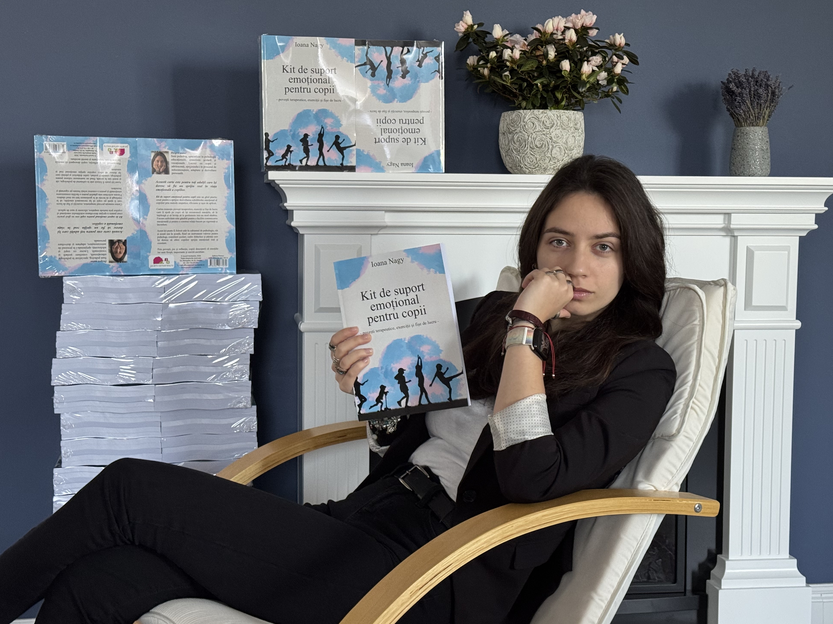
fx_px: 1203
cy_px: 302
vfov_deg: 29.1
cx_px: 431
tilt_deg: -4.1
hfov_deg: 38.2
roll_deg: +0.8
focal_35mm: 50
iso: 250
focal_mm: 6.76
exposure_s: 1/53
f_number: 1.78
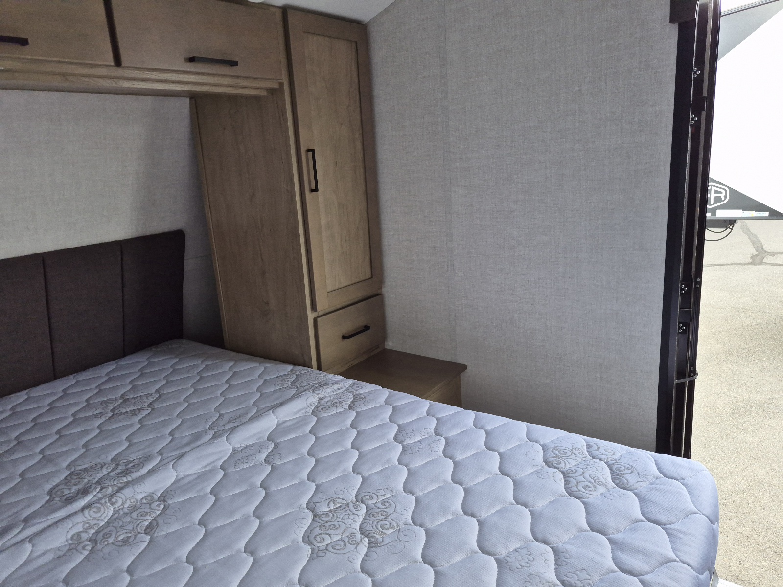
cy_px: 294
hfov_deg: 73.9
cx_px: 392
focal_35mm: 23
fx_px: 520
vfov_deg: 58.9
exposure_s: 1/182
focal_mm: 5.4
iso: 40
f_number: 1.8
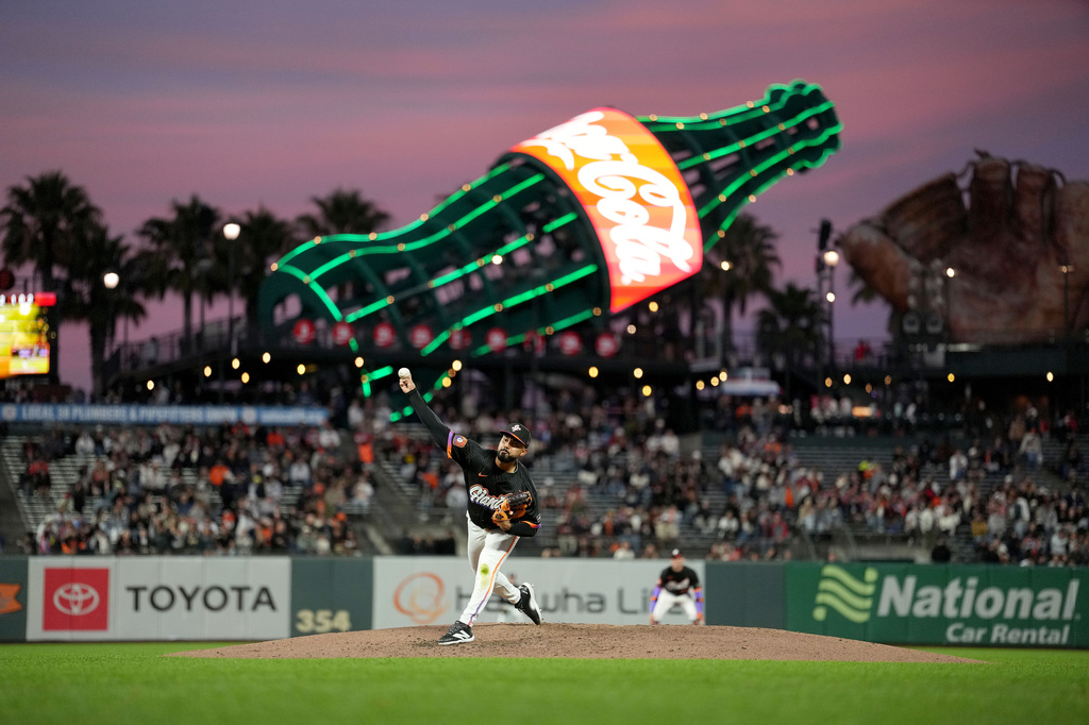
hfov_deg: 14.5
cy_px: 362
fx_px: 4294
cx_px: 544
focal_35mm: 142
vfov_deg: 9.7
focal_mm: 142
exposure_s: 1/3200
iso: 2000
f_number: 2
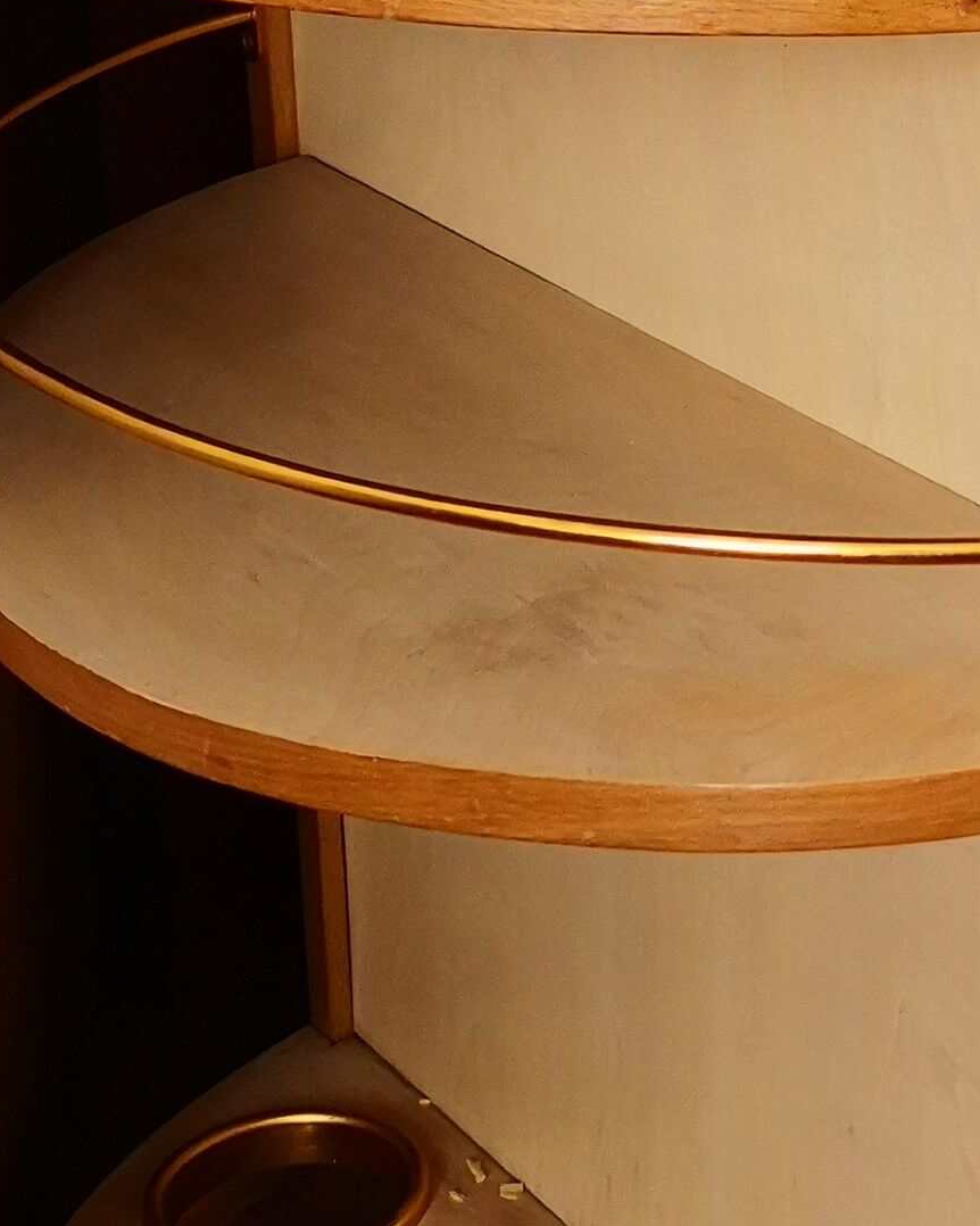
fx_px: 3518
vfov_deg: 19.6
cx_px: 881
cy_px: 246
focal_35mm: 97
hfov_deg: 15.7
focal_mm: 3.95
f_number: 1.6
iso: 320
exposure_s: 1/25
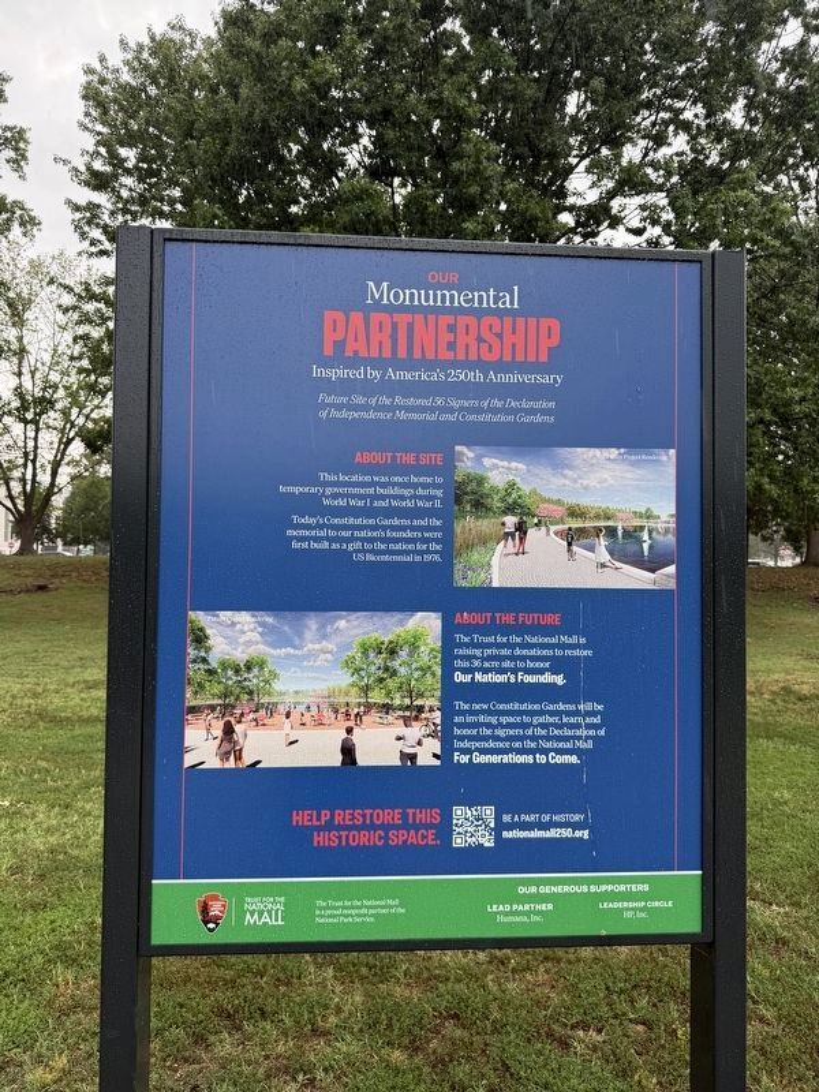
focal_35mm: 24
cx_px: 410
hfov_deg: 56.8
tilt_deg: +1.3
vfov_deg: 71.6
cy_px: 546
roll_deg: +0.8
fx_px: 757
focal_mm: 6.76
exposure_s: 1/210
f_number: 1.78
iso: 80
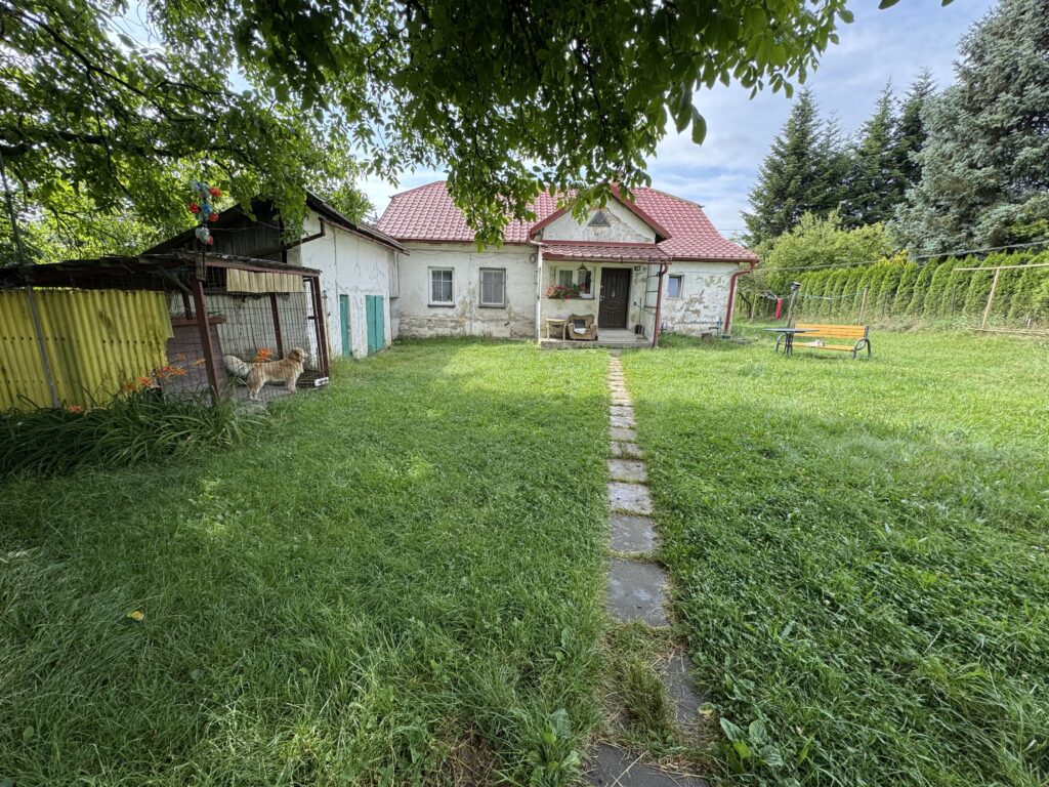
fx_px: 424
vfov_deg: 85.7
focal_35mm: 14
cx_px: 524
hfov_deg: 102.1
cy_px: 394
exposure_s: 1/412
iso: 40
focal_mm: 2.22
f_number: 2.2
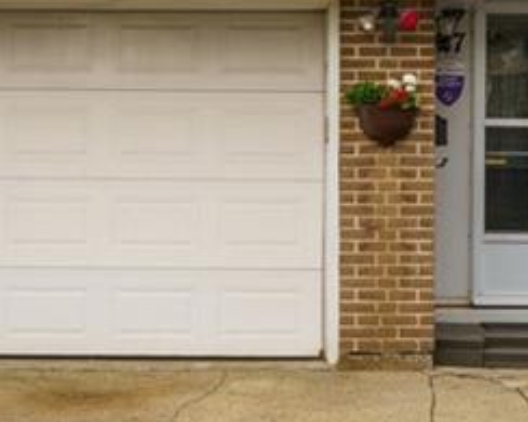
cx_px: 381
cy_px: 128
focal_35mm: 130
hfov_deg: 14.8
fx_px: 2031
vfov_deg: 11.8
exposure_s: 1/125
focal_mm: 33
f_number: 9
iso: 320
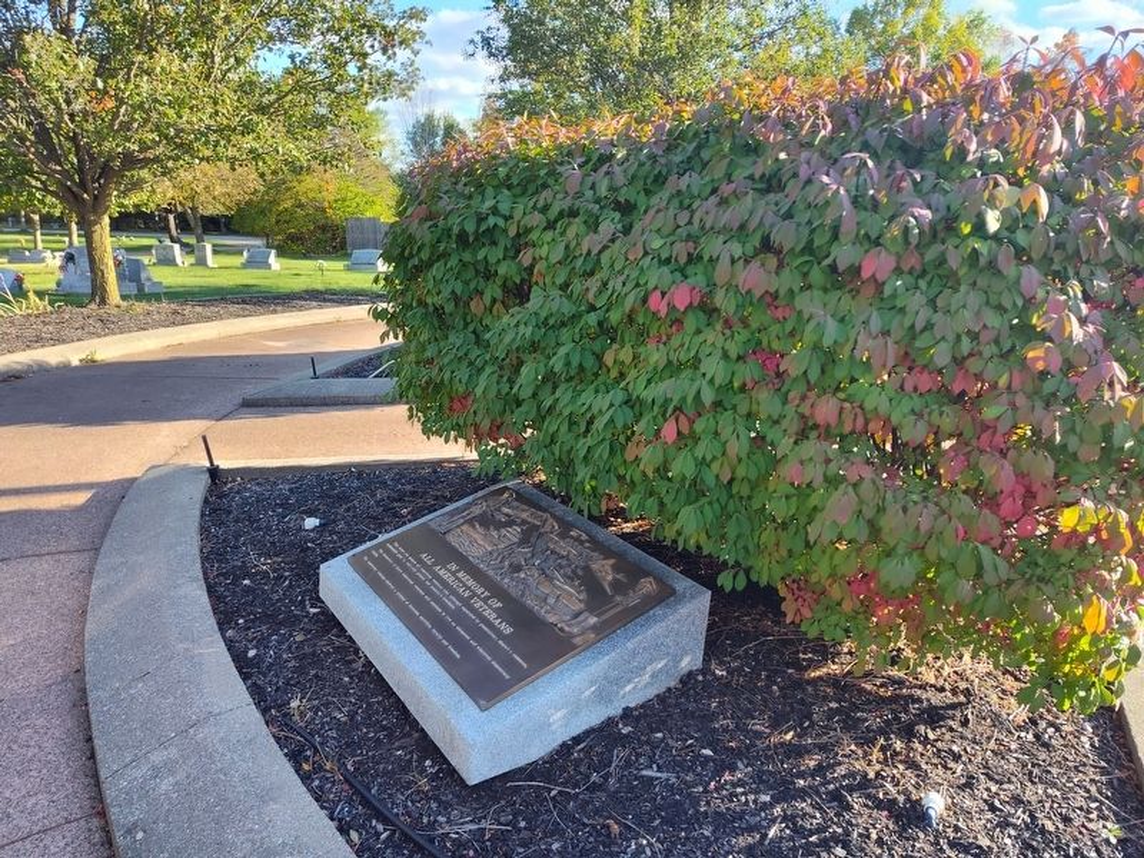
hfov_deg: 73.9
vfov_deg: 58.9
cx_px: 572
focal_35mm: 23
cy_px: 429
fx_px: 760
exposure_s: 1/260
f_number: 1.8
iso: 100
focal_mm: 5.56
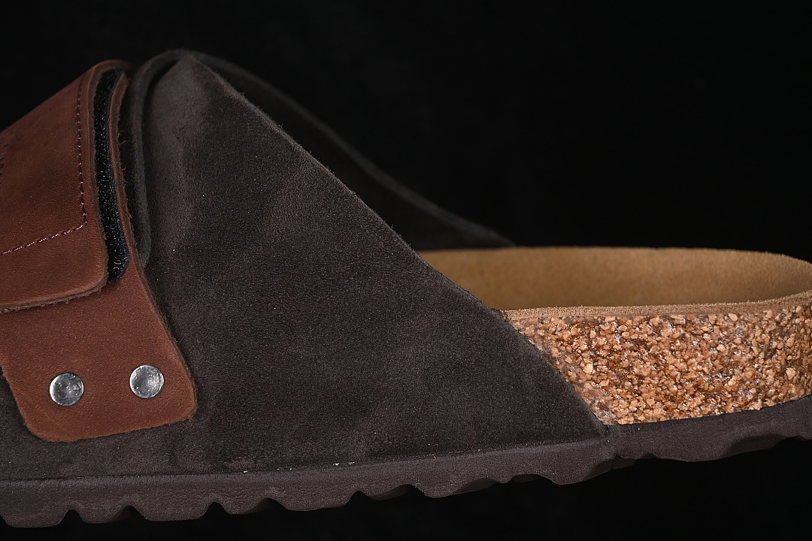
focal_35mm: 75
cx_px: 406
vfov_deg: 18.2
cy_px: 270
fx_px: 1692
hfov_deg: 27.0
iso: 160
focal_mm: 50
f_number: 6.3
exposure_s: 1/60
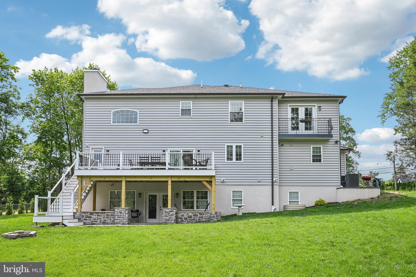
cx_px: 208
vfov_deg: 50.4
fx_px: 295
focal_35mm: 26
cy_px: 138
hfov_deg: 70.4
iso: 800
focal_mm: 25.5
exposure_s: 1/1000
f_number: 8
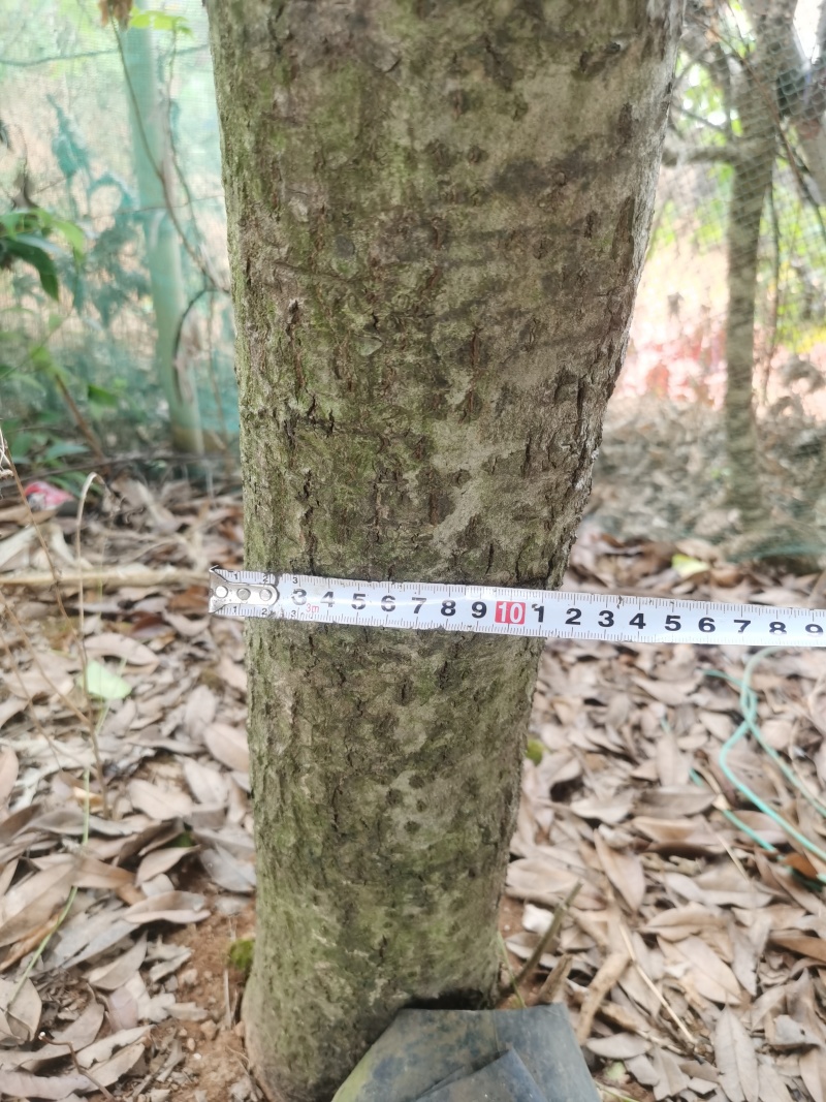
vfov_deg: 65.3
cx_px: 413
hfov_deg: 51.3
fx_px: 859
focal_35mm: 27
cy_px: 551
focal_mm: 5.58
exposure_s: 1/50
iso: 160
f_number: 1.8
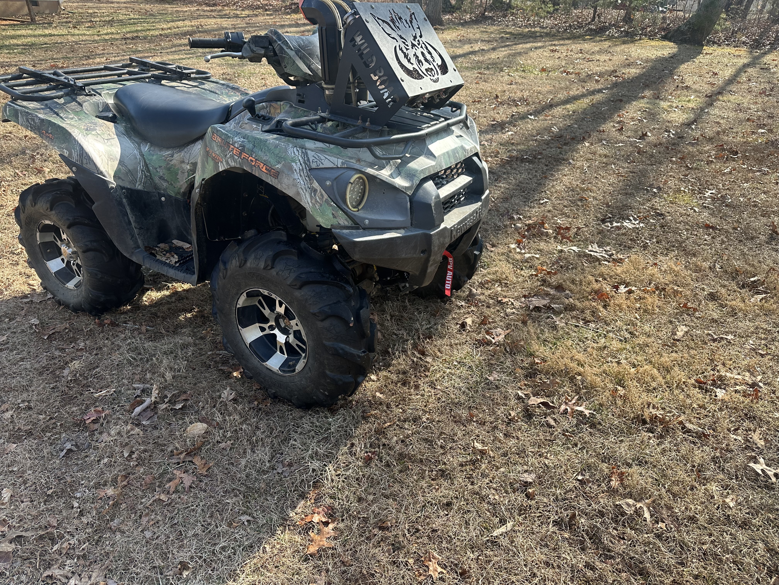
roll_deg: -2.1
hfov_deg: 71.6
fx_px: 540
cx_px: 390
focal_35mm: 24
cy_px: 292
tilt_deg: -28.4
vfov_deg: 56.8
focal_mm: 6.86
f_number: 1.78
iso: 80
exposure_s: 1/1083
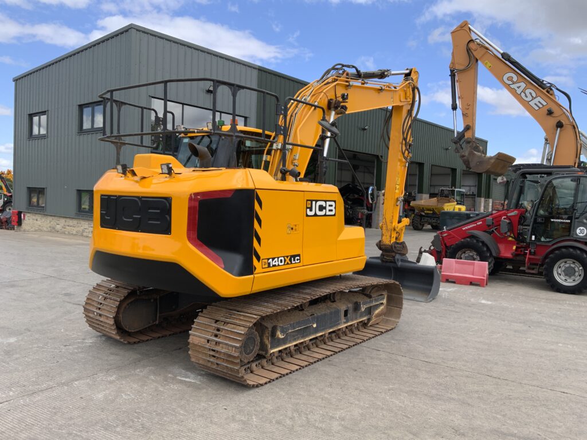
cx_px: 294
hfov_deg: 61.7
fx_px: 492
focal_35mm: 29
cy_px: 220
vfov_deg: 48.2
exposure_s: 1/962
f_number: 1.8
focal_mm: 3
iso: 16
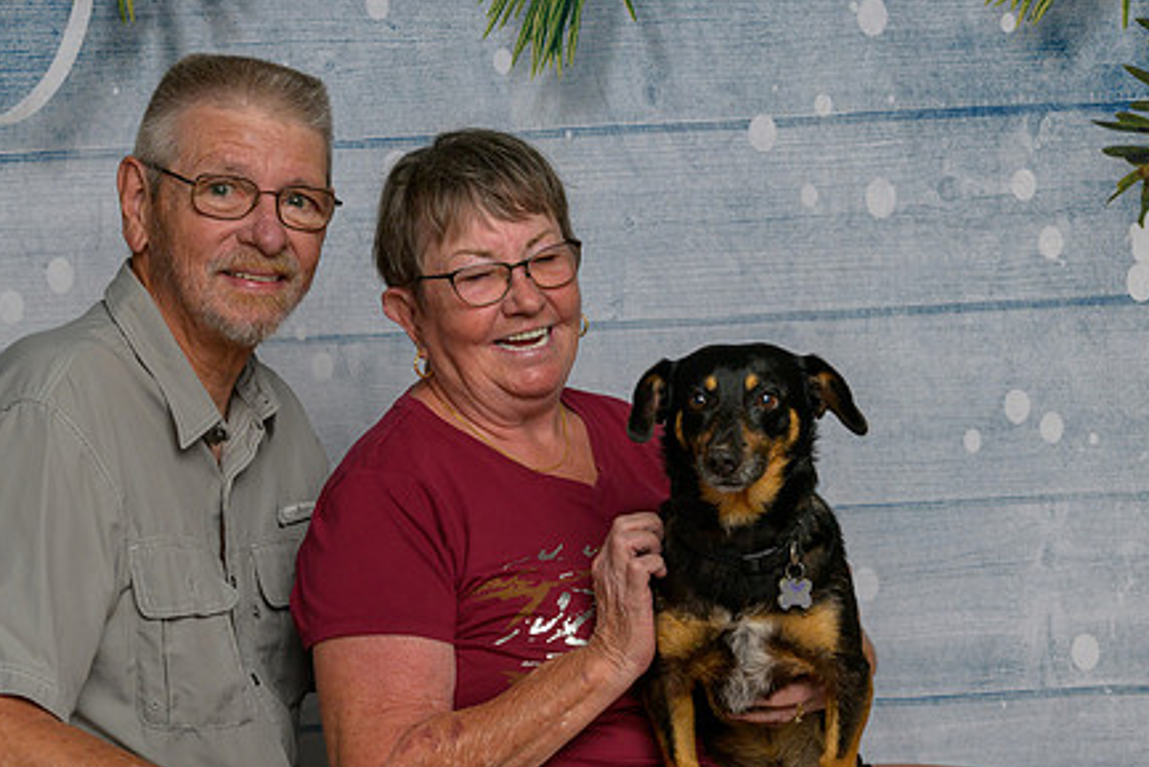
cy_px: 471
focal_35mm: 78
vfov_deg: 17.5
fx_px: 2490
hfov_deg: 26.0
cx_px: 544
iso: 400
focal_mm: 50
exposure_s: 1/160
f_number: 10
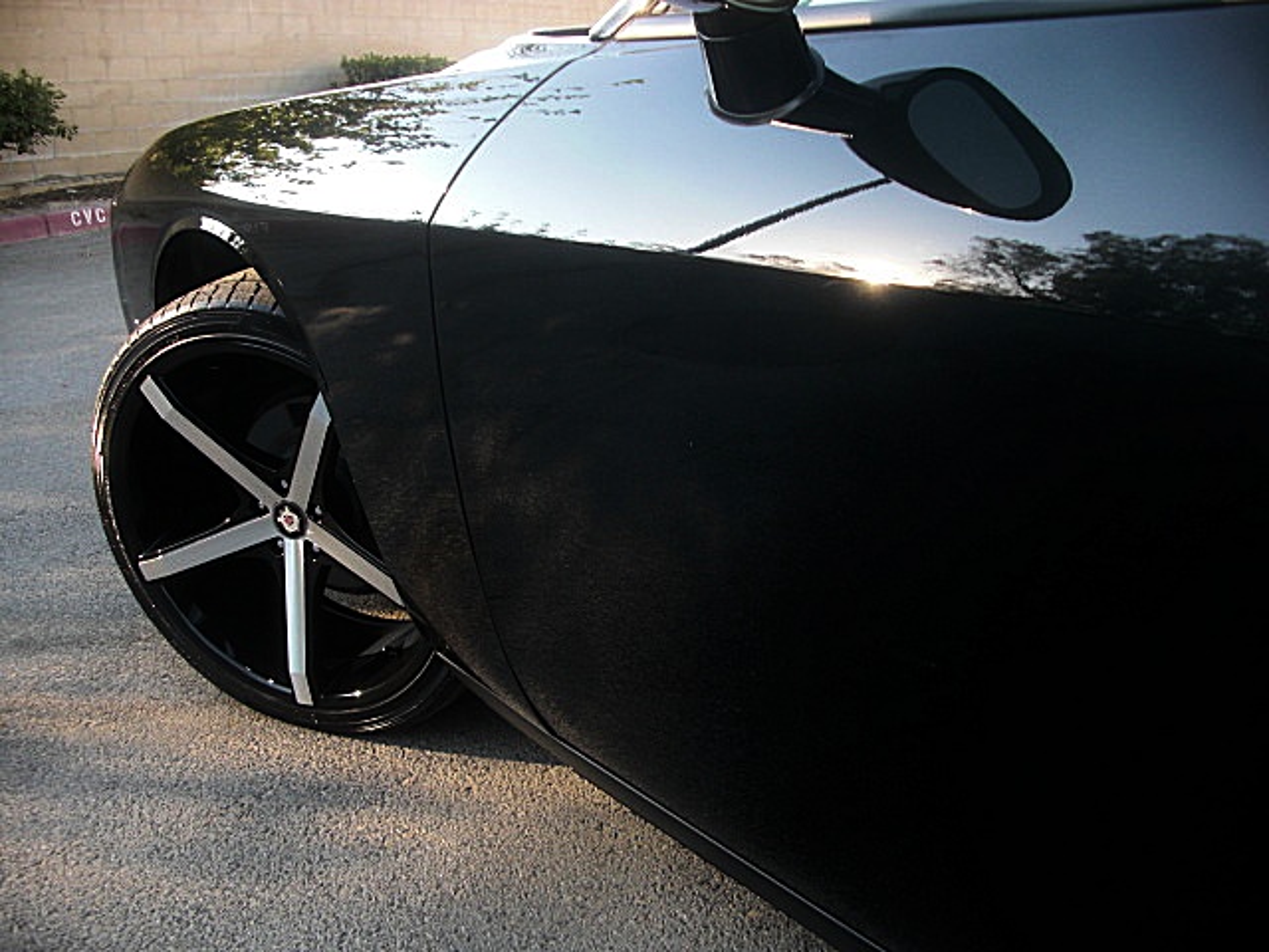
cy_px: 476
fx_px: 1320
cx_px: 634
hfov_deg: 51.4
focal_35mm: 36
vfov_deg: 39.7
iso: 50
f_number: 2.8
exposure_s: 1/60
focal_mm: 6.3
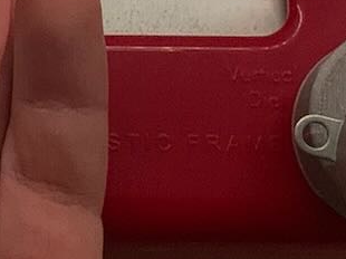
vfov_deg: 8.5
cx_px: -146
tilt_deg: -71.2
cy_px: -88
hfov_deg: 11.1
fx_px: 1718
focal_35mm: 172
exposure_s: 1/29
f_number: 1.8
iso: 400
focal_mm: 4.25
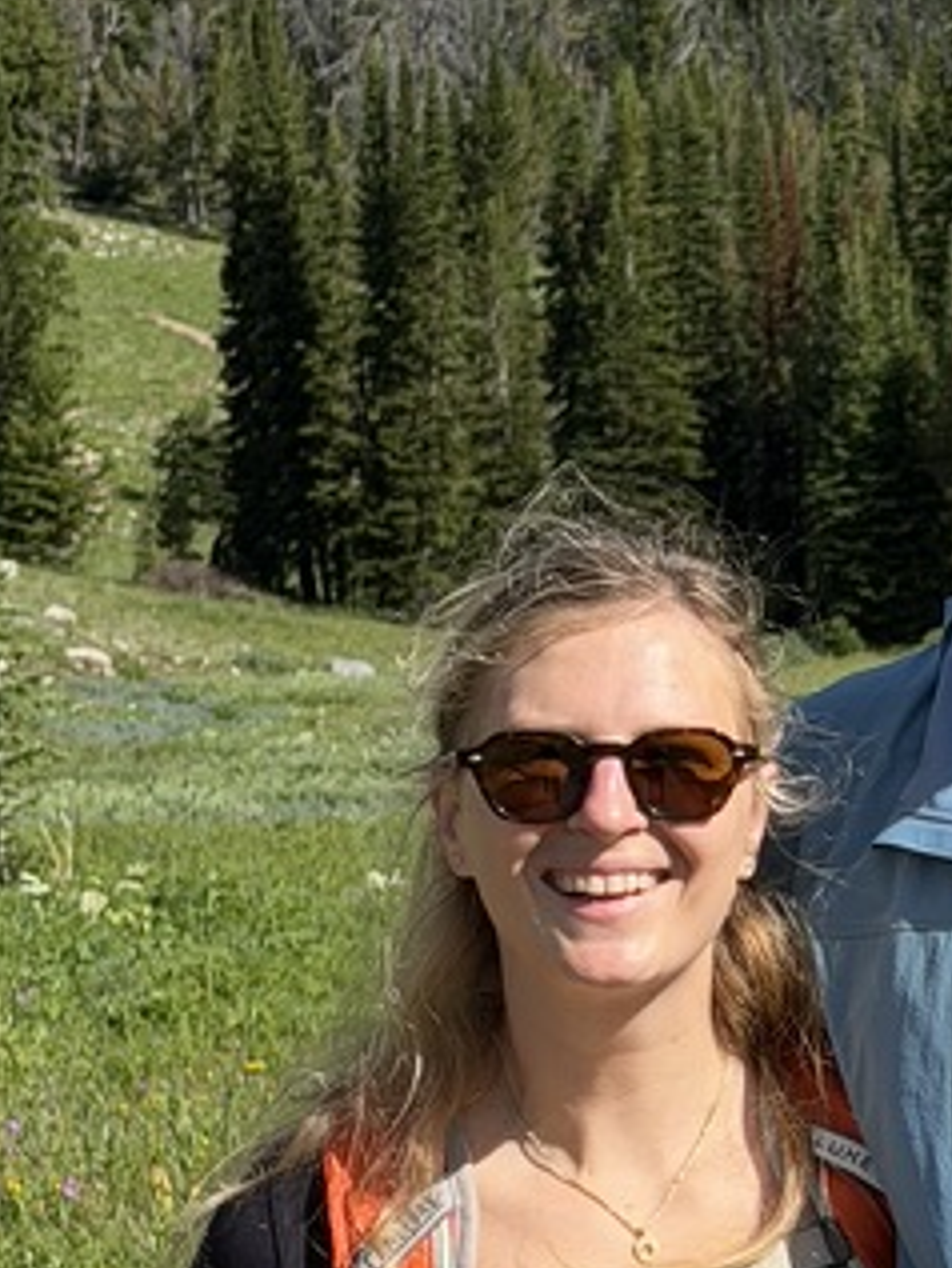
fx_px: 5680
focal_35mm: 155
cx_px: 1236
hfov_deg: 9.4
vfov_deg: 12.7
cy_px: 984
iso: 64
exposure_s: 1/3891
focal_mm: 6.76
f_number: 1.78
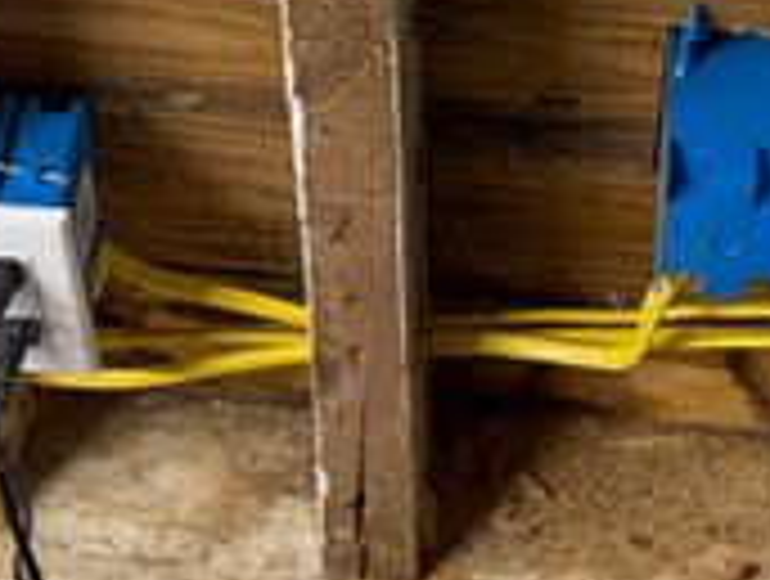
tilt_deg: -46.5
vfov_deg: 13.1
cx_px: 509
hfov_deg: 17.5
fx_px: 2497
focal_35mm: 112
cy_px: 22
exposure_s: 1/120
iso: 160
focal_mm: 6.76
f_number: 1.78
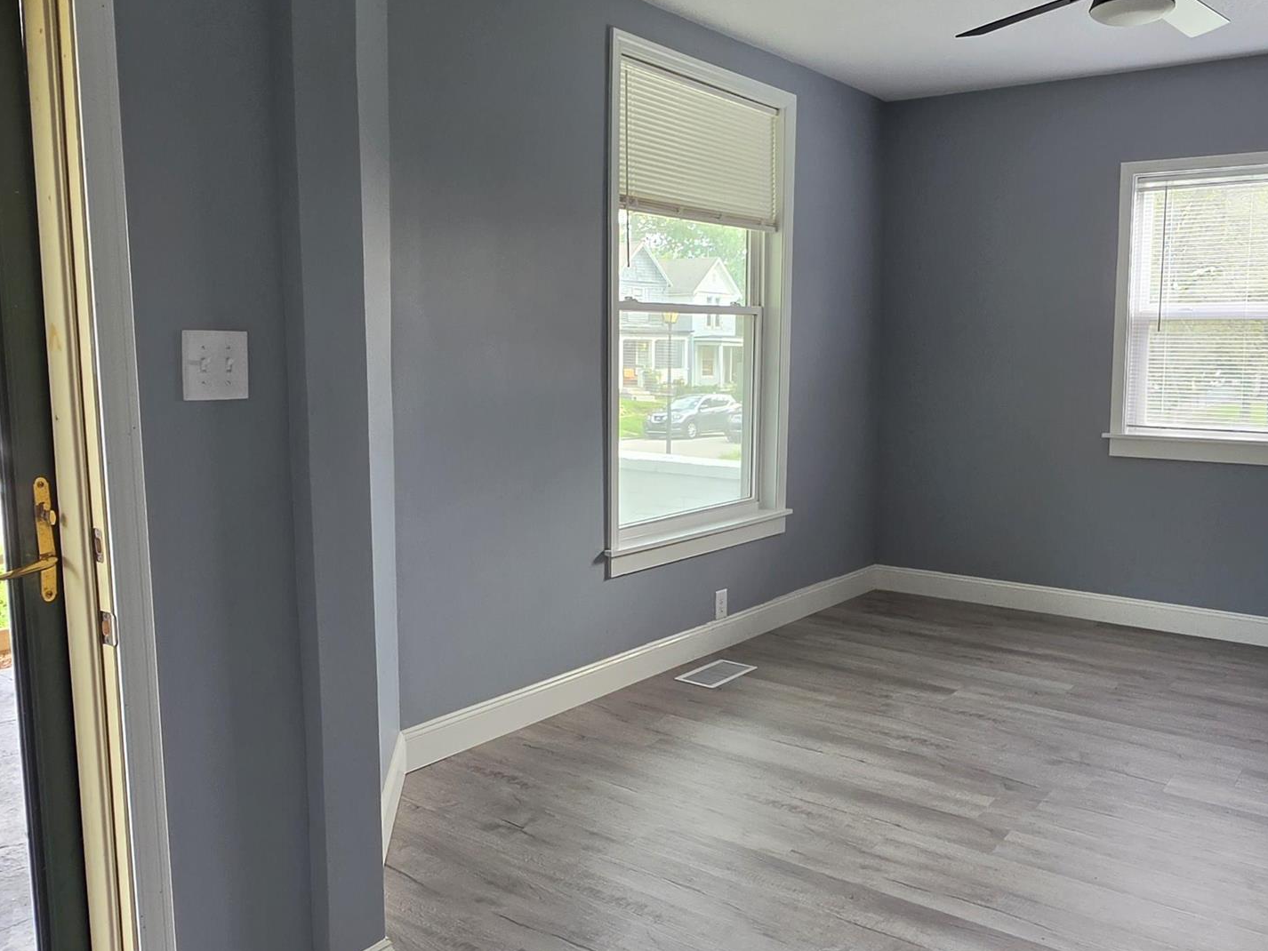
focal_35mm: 28
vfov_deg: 49.8
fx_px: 1026
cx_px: 709
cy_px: 465
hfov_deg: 63.2
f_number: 1.9
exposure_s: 1/120
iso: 80
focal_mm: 2.2
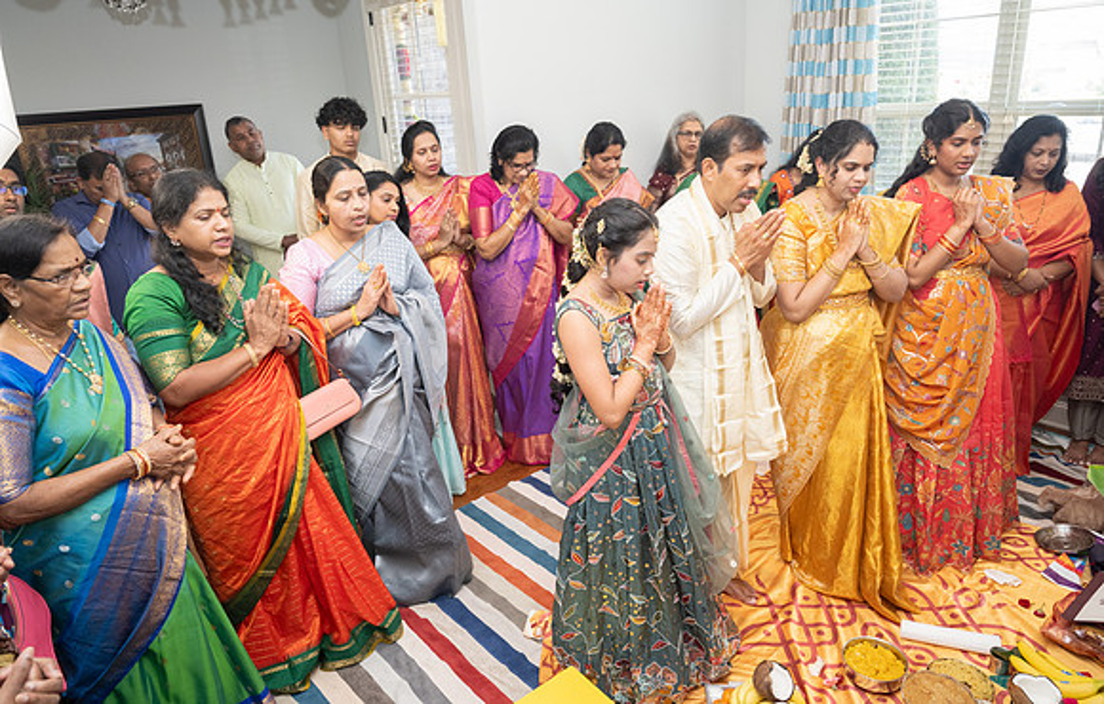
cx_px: 552
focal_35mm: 24
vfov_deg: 51.0
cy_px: 337
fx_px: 739
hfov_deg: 73.6
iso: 800
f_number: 3.5
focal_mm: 24
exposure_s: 1/160
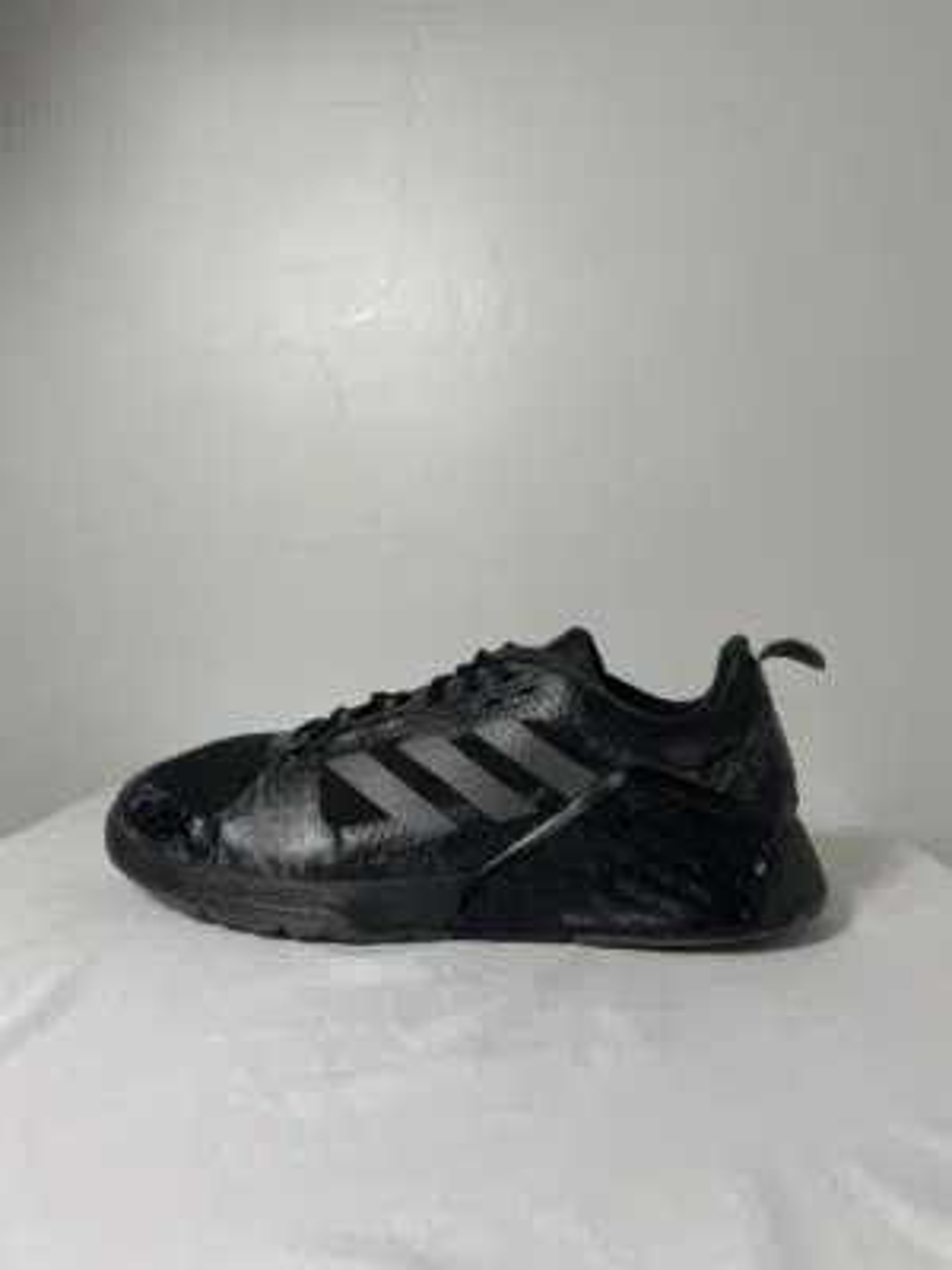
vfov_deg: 67.3
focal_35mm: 26
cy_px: 635
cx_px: 476
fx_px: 953
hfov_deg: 53.1
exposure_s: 1/146
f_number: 1.6
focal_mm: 4.2
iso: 32
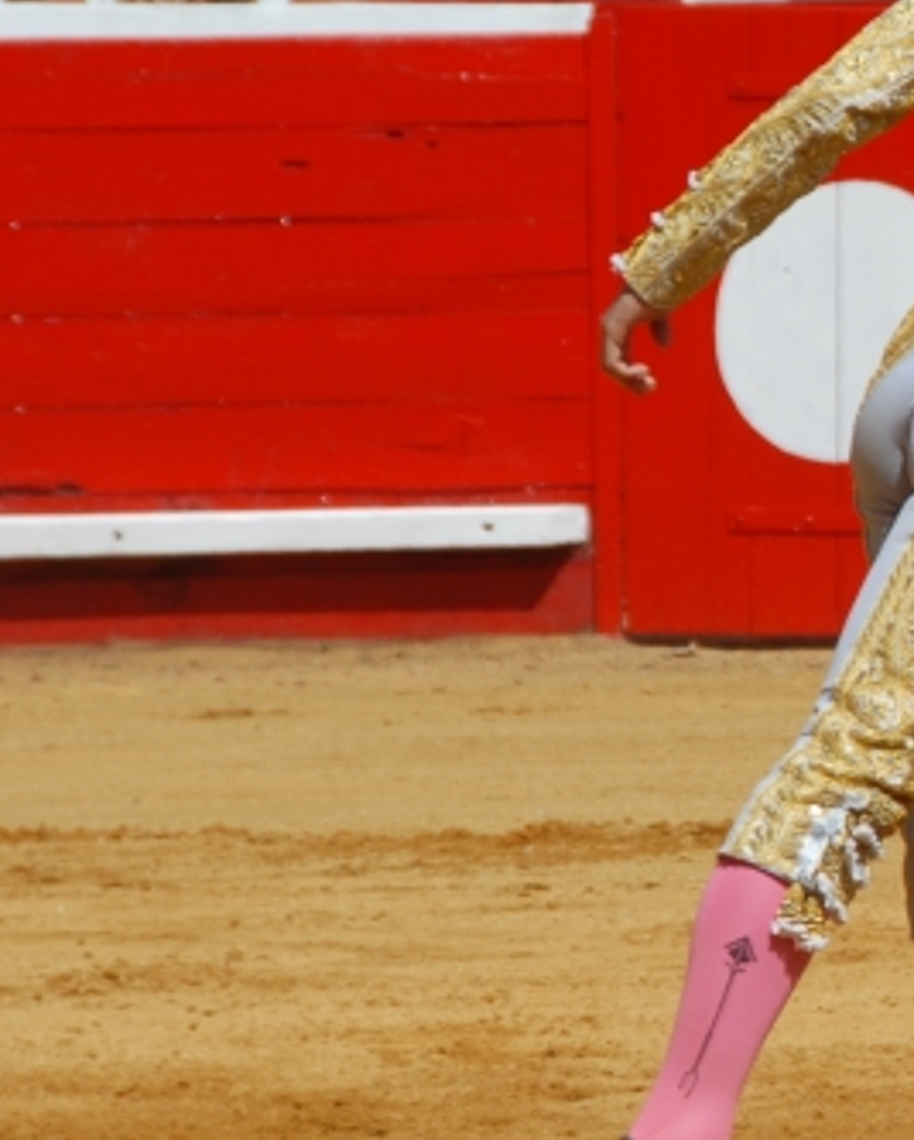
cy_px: 382
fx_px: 19011
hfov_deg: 2.7
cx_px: 1715
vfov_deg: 3.4
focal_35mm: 563
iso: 100
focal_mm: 130
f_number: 8
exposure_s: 1/250
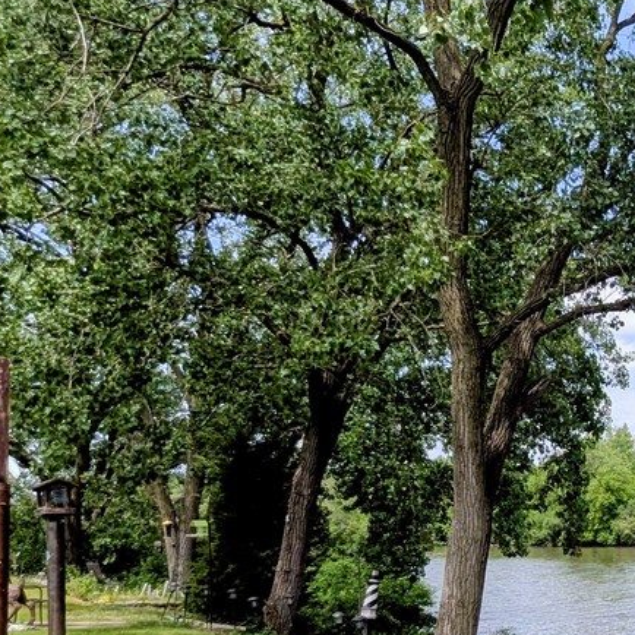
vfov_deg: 41.9
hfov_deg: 35.3
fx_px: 789
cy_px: 509
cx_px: 748
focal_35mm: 38
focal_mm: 1.95
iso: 47
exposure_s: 1/1546
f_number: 2.2
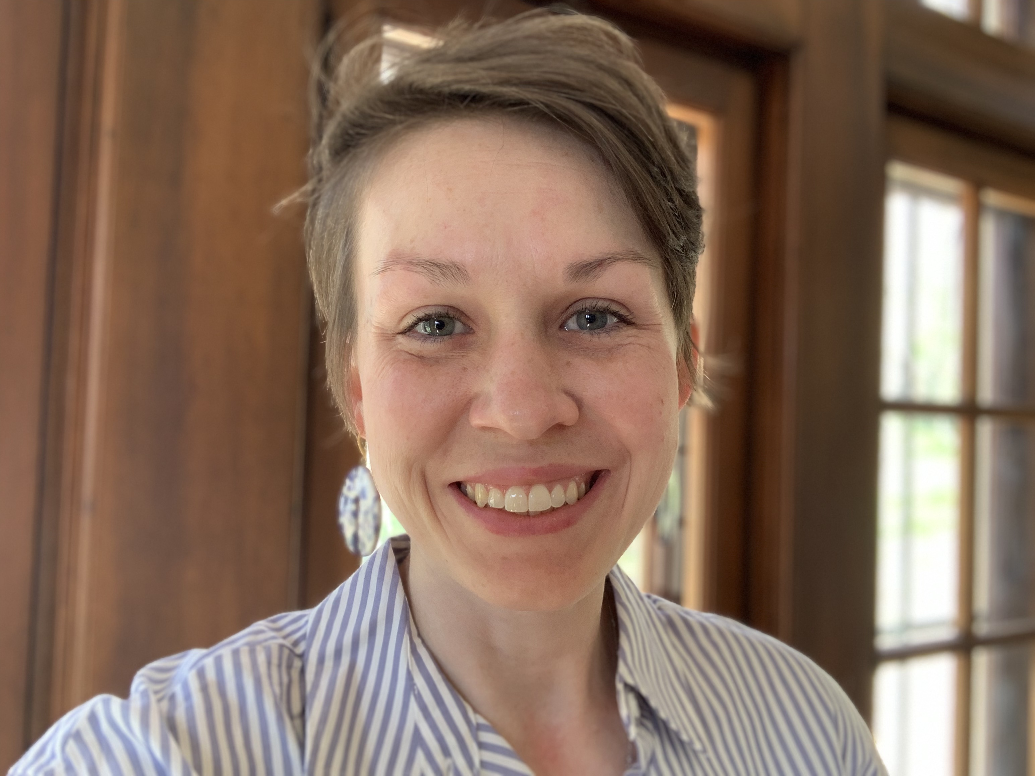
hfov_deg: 56.8
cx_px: 518
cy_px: 388
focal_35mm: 32
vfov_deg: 44.2
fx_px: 957
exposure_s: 1/60
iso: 100
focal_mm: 2.87
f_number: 2.2
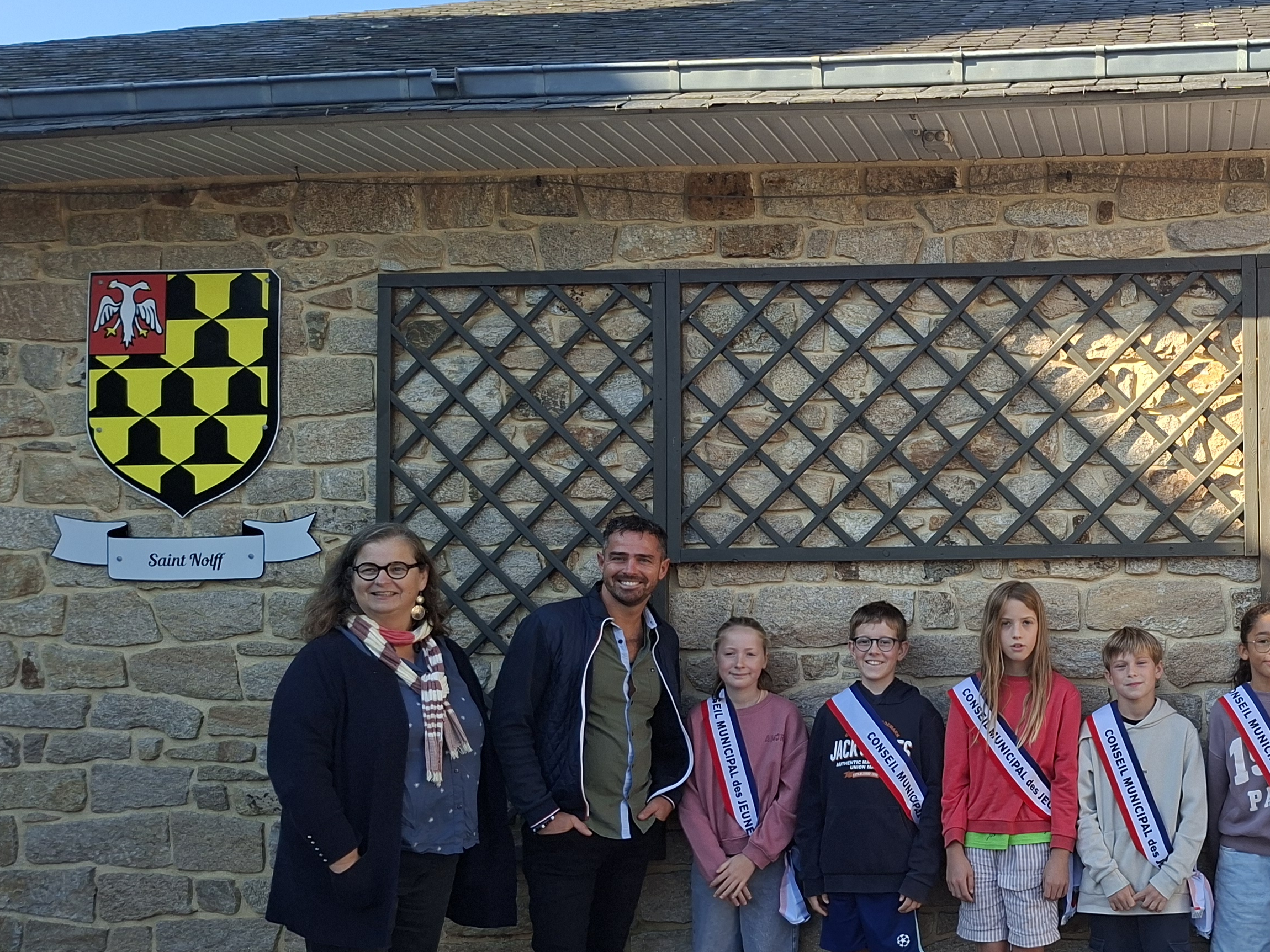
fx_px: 1468
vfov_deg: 35.9
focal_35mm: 40
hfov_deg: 44.3
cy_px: 539
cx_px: 1037
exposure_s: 1/775
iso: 50
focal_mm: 5.54
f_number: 1.8
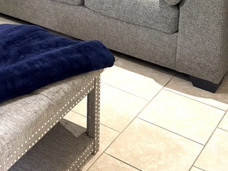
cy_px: -92
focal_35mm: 72
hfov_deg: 25.8
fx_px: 474
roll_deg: +0.6
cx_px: 5
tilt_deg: -9.9
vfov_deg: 18.0
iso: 160
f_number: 1.78
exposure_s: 1/60
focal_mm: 6.76
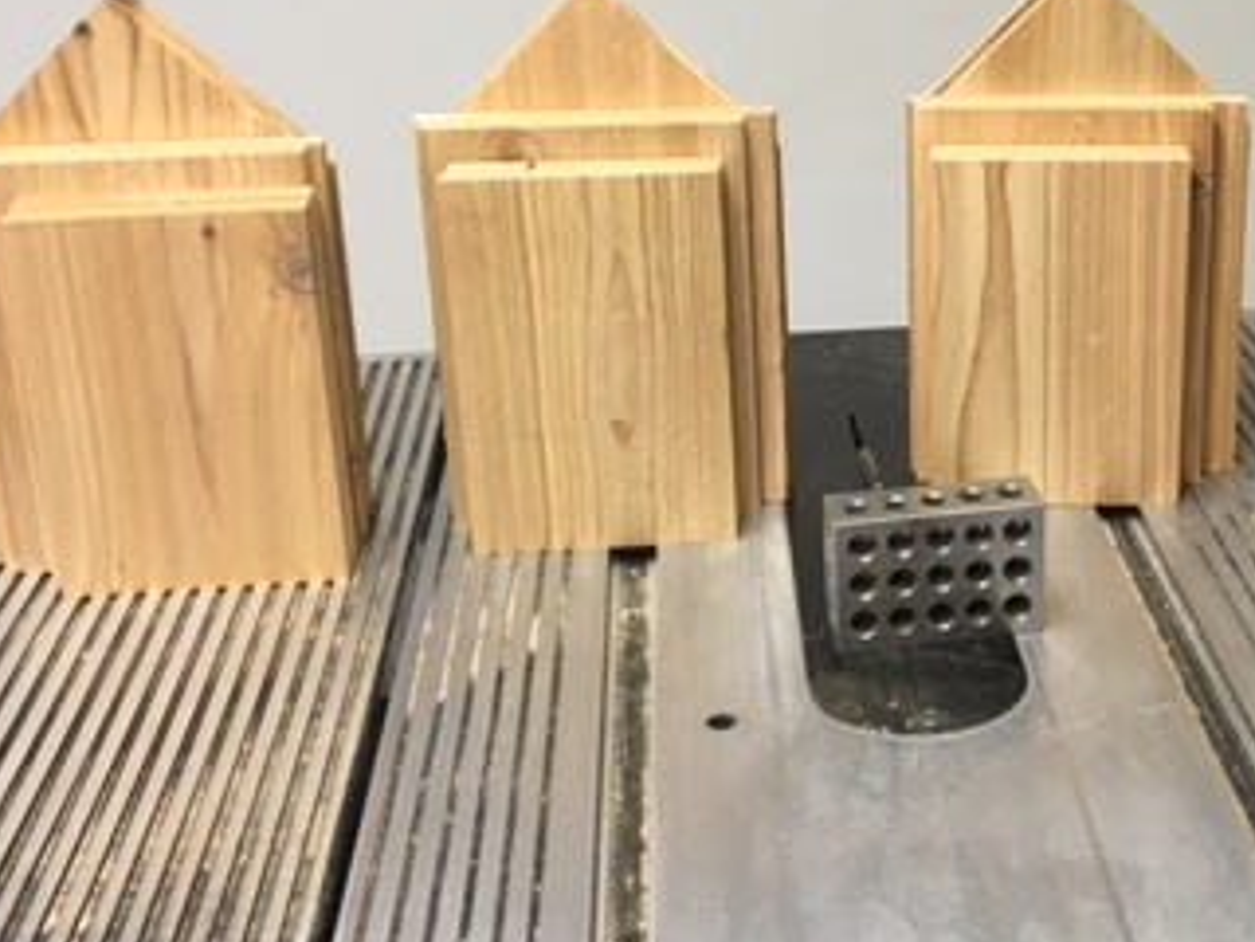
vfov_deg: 25.1
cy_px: 326
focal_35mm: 58
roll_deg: -1.2
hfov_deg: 32.3
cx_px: 1012
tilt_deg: -18.8
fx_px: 2103
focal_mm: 4.15
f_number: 2.2
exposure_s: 1/30
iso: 64
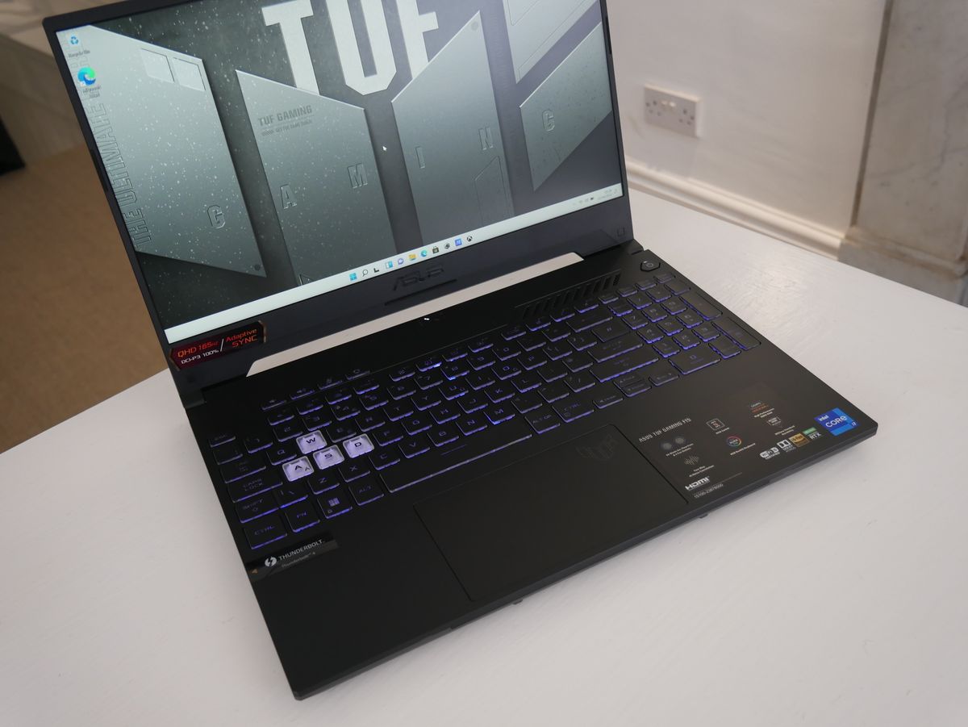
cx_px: 484
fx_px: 951
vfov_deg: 41.8
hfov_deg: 53.9
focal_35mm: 34
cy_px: 364
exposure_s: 1/60
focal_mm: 17
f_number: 3.8
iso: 640
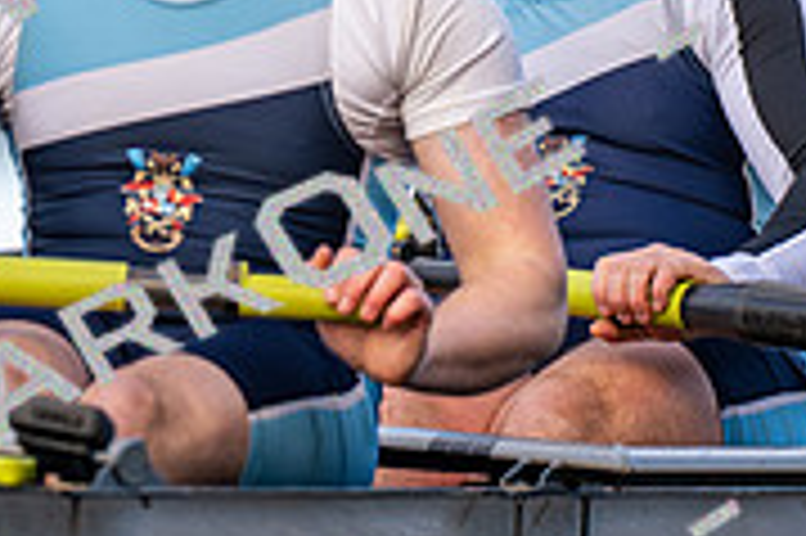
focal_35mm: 1947
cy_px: 65
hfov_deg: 1.1
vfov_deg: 0.7
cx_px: 450
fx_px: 43550
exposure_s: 1/2500
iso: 1400
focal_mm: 600
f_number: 4
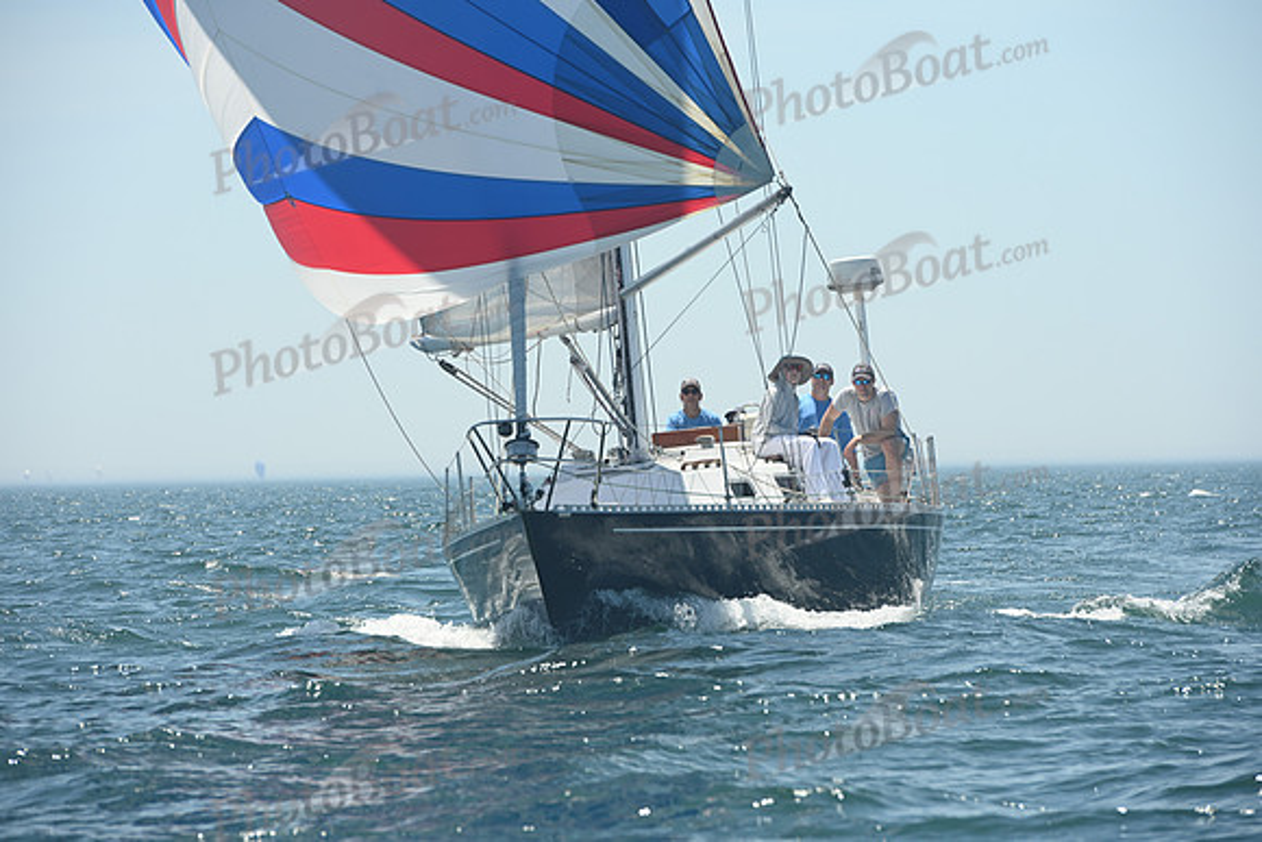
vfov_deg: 6.9
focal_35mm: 200
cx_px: 631
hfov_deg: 10.3
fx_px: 7012
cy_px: 421
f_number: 8
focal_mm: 200
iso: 320
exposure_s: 1/1000
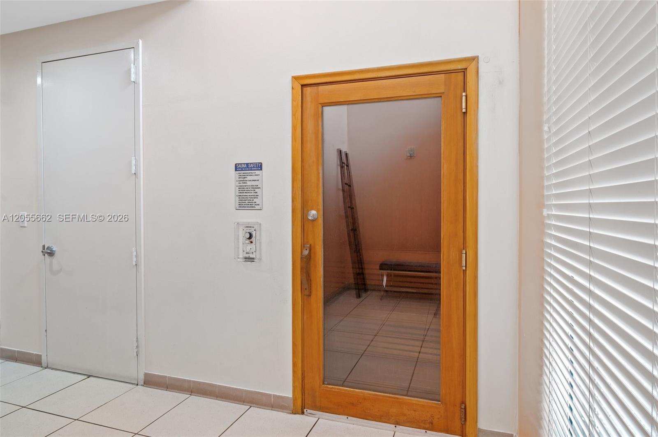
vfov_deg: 67.3
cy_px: 218
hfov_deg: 90.1
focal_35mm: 18
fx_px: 329
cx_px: 329
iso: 200
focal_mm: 18
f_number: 8
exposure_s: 1/2
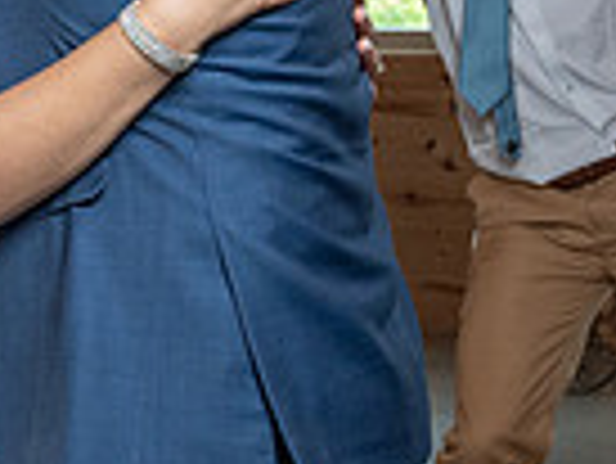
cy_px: -28
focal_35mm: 162
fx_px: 2885
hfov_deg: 11.9
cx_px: -117
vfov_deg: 9.1
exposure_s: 1/200
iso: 2000
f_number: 5.6
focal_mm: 31
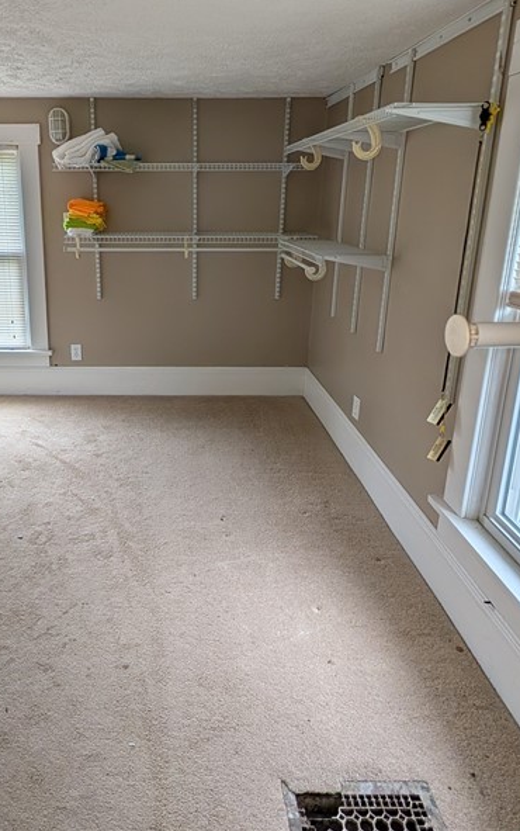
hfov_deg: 53.8
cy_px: 348
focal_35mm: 22
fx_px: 498
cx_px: 165
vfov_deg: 79.0
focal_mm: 2.02
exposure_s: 1/101
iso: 54
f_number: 1.7
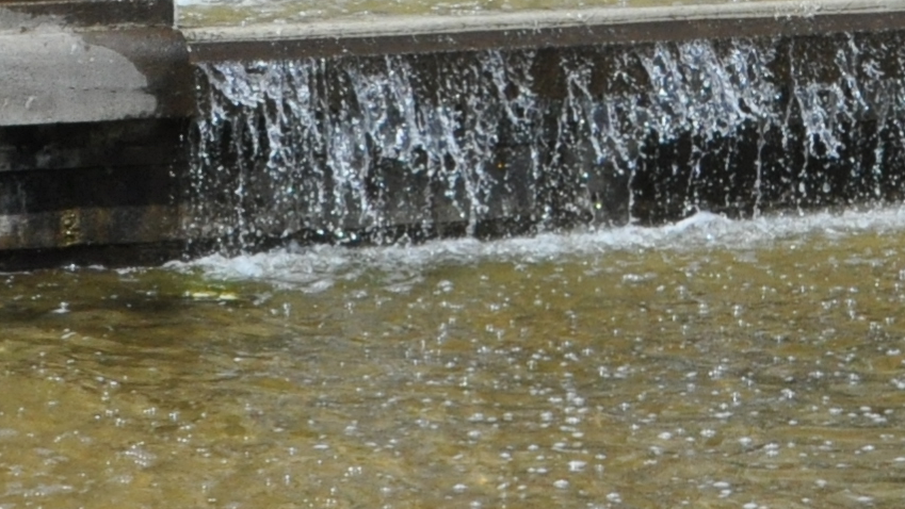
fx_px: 4944
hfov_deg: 10.4
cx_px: 758
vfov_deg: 5.7
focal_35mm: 206
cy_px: -556
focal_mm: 26
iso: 800
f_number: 13
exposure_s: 1/640
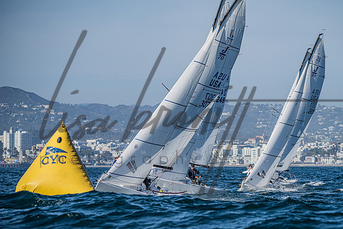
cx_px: 205
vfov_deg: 5.6
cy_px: 144
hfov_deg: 8.4
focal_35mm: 246
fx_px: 2340
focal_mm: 195
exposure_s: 1/3200
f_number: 5.6
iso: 320
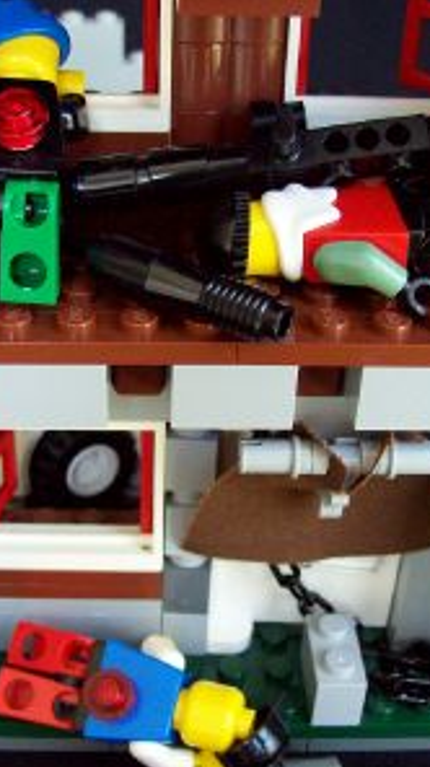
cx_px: 117
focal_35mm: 53
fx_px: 1077
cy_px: 385
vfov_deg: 39.2
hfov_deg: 22.4
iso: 159
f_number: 2.7
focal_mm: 6
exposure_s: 1/32
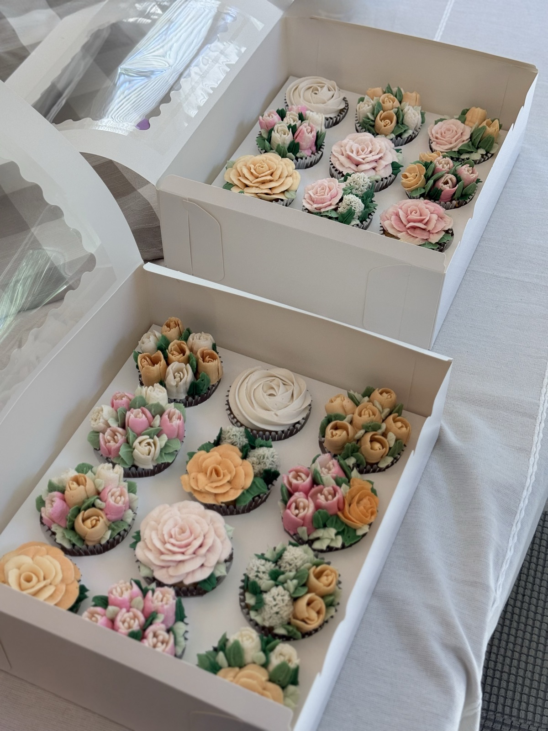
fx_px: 1013
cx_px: 274
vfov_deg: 39.7
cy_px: 366
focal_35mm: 48
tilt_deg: -47.7
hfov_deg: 30.3
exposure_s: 1/205
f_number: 1.78
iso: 50
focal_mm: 6.76
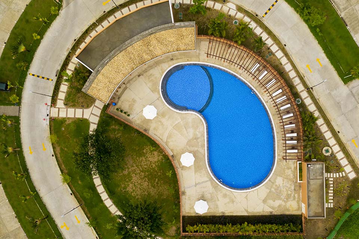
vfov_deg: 46.4
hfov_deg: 65.5
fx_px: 279
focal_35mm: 28
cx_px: 180
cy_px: 120
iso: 100
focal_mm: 10.26
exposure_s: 1/80
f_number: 4.5
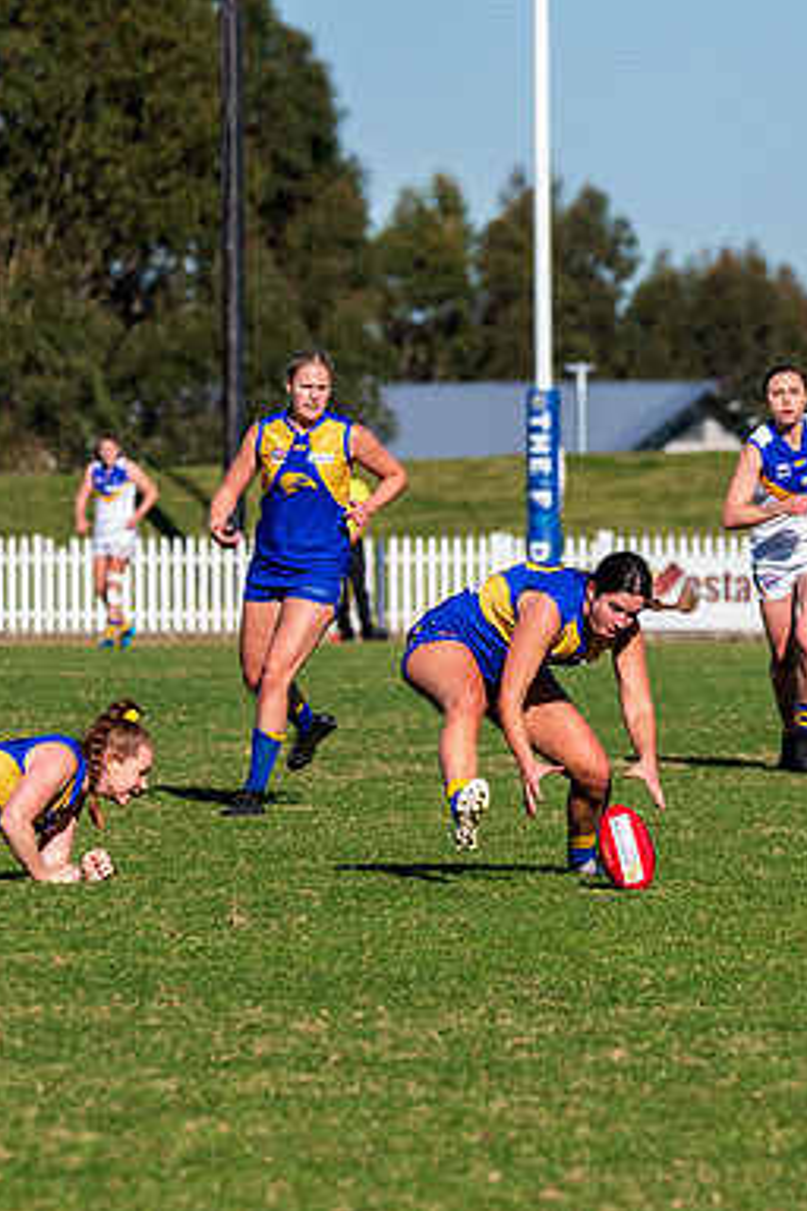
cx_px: 551
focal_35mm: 417
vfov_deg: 4.9
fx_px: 14021
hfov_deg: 3.3
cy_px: 645
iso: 800
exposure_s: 1/2000
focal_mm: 260
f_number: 9
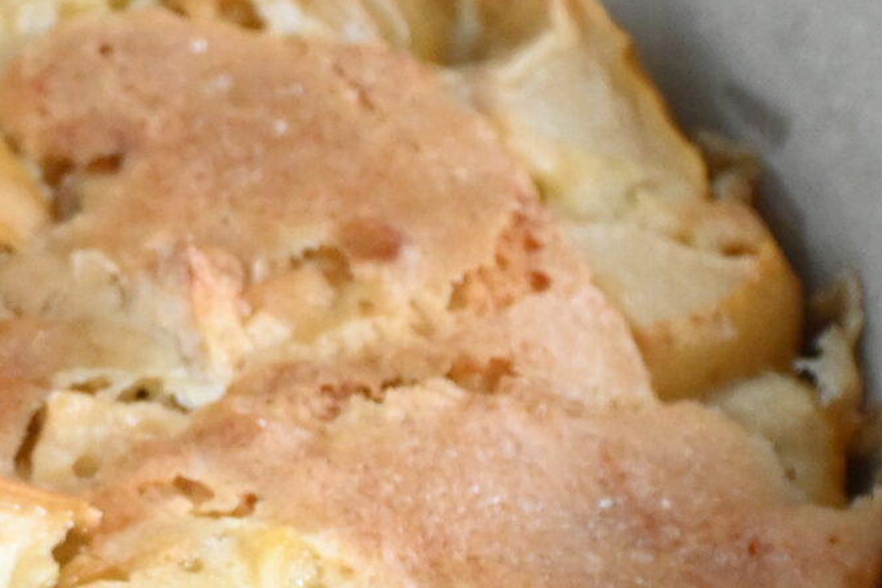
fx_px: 7374
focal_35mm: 301
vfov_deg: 4.6
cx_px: -580
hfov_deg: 6.7
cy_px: 370
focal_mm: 52
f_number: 10
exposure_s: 1/50
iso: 2500
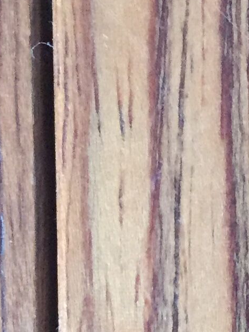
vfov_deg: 13.0
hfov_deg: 8.9
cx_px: 592
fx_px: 1449
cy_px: 283
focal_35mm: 151
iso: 200
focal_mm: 4.15
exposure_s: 1/33
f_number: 2.2
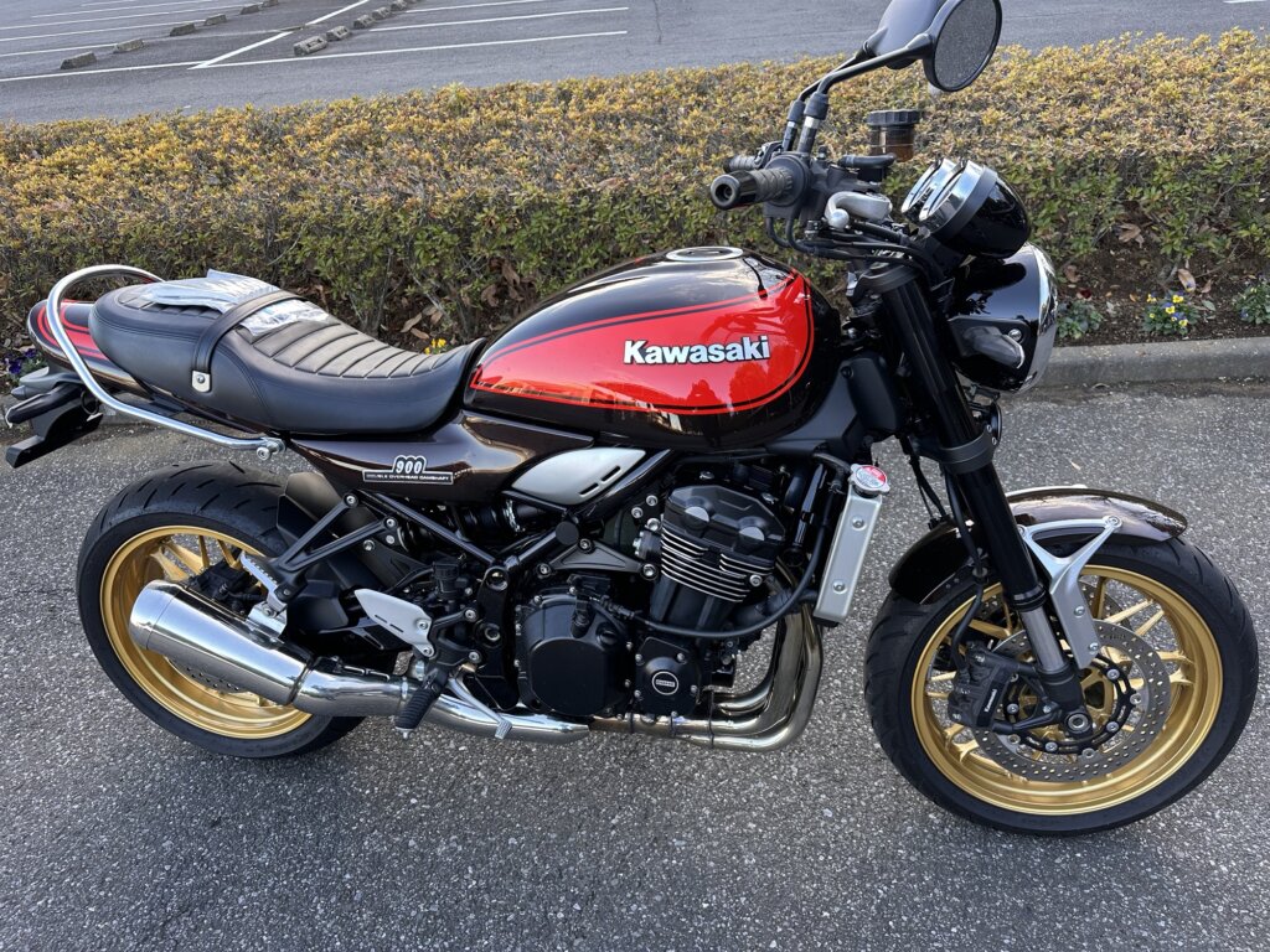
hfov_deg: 71.6
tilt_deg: -34.0
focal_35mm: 24
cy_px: 476
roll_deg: +4.9
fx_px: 881
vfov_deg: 56.8
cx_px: 635
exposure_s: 1/121
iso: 80
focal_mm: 6.86
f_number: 1.78
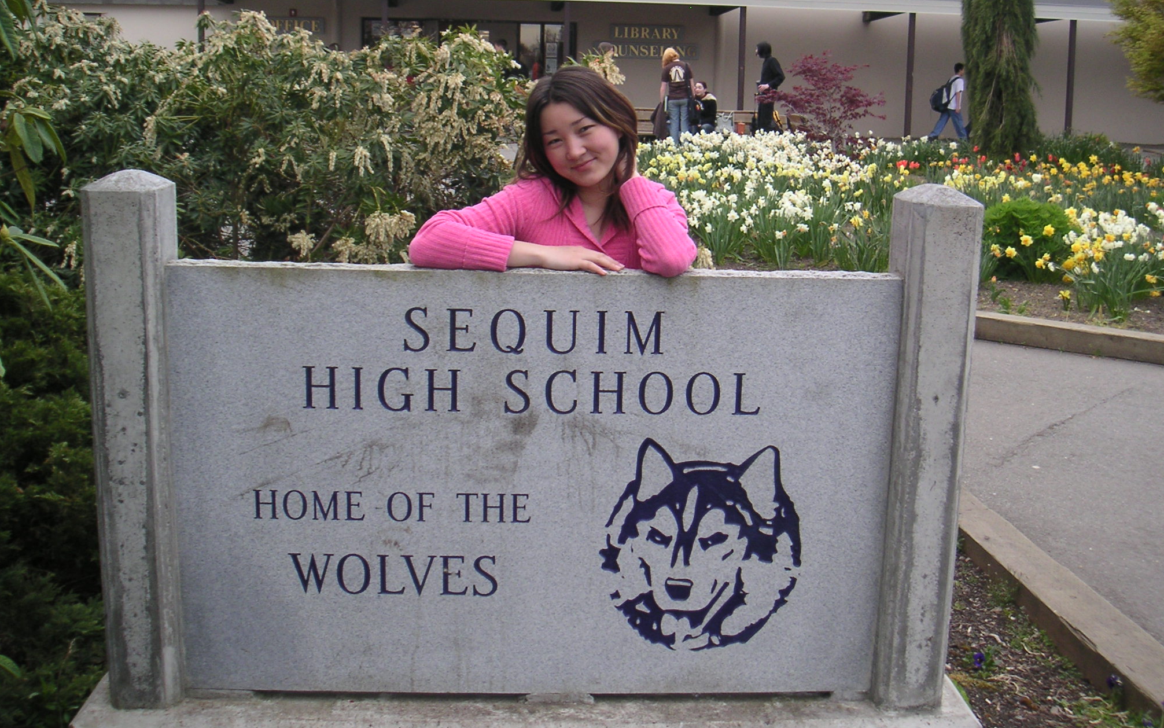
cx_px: 576
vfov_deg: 31.2
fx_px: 1301
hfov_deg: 48.2
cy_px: 302
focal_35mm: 41
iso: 50
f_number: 2.8
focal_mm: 6
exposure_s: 1/250
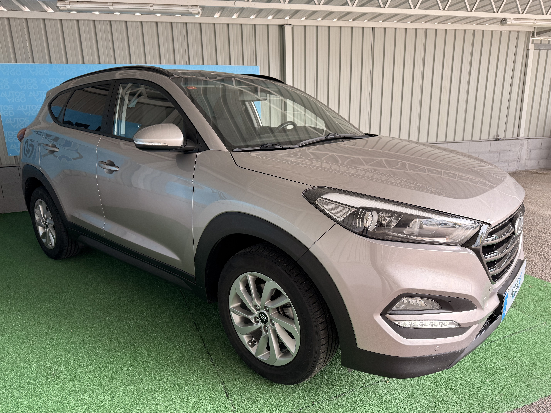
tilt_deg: -14.6
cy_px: 206
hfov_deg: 71.6
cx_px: 276
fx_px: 382
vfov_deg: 56.8
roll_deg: +2.6
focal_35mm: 24
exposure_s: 1/121
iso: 125
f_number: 1.78
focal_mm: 6.76
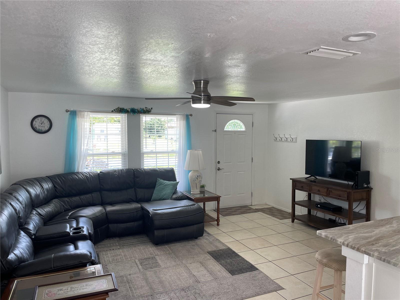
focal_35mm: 26
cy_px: 150
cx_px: 200
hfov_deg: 67.3
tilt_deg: -3.0
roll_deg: -0.3
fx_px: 300
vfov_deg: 53.1
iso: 50
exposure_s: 1/120
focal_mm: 4.2
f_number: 1.6
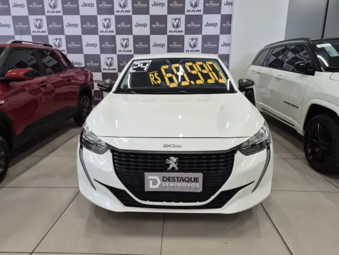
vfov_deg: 58.9
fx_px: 225
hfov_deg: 73.9
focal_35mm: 23
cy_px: 128
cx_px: 170
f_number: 1.8
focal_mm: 5.4
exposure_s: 1/120
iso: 200
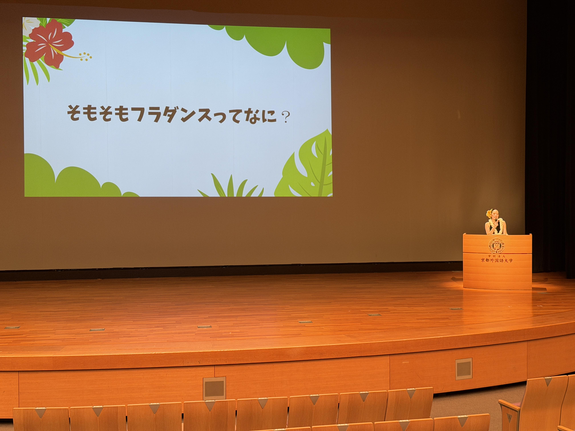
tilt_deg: -1.6
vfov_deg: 30.3
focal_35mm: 48
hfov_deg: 39.7
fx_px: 797
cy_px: 216
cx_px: 288
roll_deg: +0.3
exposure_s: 1/60
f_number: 1.78
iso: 250
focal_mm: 6.76
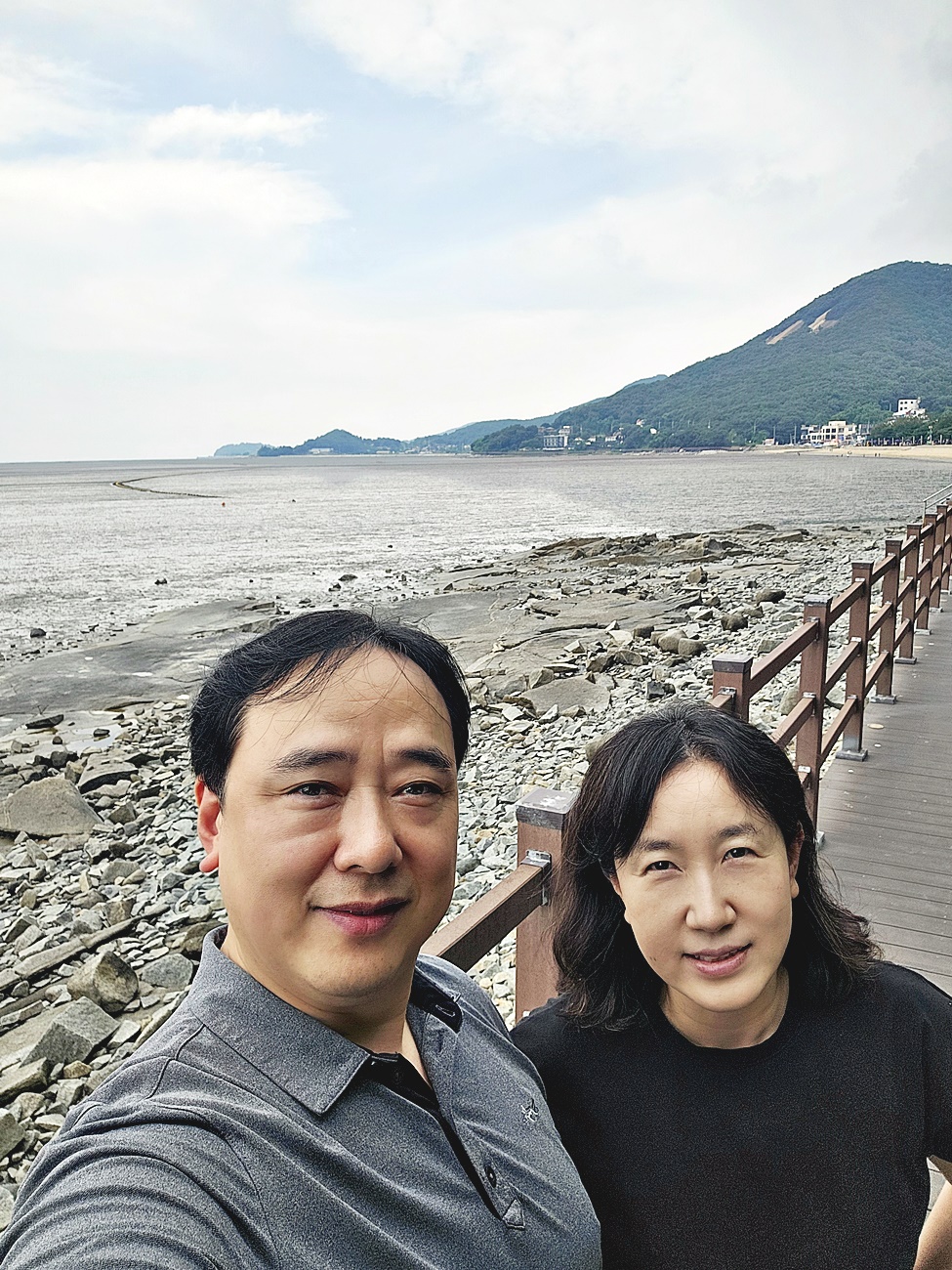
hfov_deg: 54.9
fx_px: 917
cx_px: 476
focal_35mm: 25
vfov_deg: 69.4
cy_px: 635
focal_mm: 3.3
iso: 25
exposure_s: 1/631
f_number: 2.2
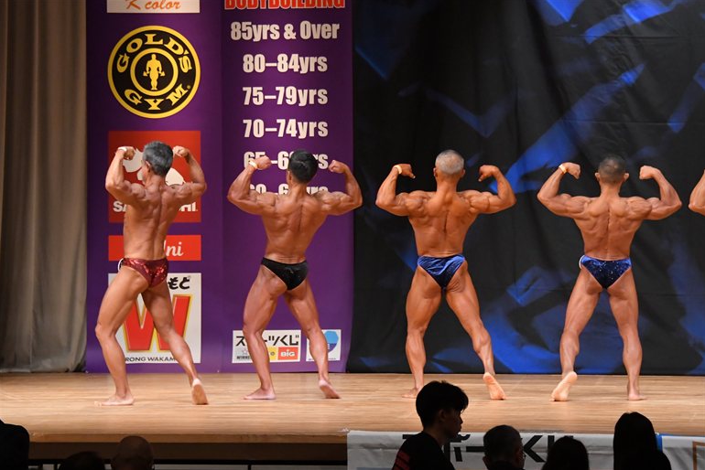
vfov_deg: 7.5
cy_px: 235
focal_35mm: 184
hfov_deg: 11.2
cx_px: 354
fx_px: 3604
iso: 5000
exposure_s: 1/400
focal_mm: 122
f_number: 5.6
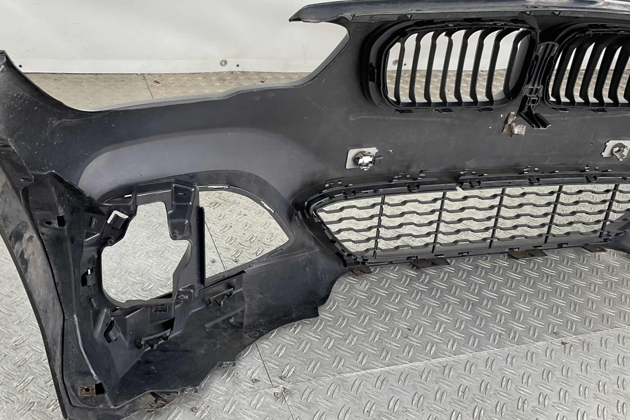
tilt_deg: -30.7
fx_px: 665
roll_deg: -13.4
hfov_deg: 50.5
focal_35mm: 38
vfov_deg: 35.0
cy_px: 189
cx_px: 263
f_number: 1.8
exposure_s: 1/120
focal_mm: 3
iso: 25
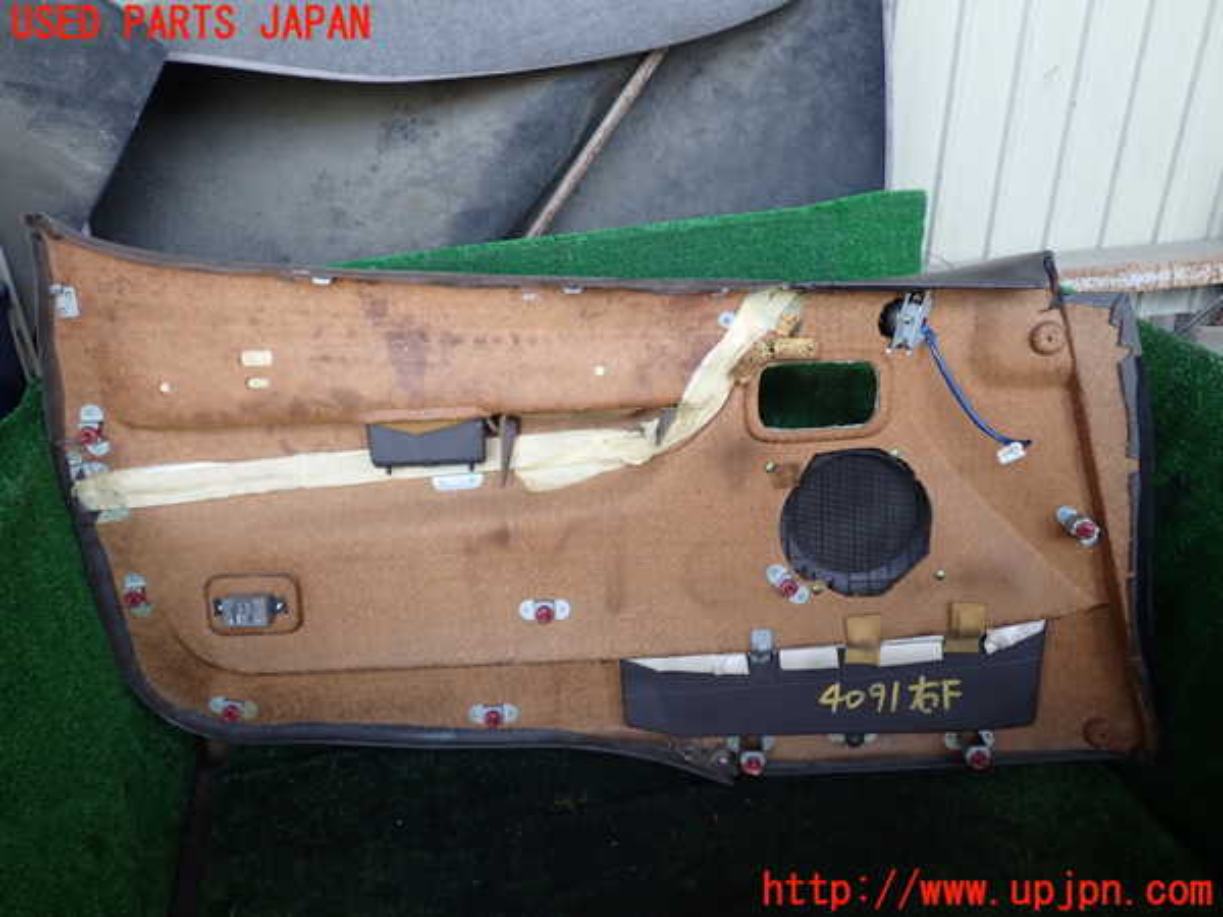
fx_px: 1060
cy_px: 458
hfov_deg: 60.0
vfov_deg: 46.8
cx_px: 612
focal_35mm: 30
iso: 100
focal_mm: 5.4
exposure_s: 1/80
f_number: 2.3
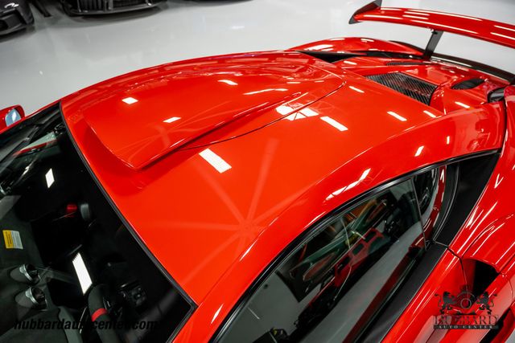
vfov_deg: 53.2
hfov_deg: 73.7
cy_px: 172
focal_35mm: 24
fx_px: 343
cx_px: 258
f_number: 5
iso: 800
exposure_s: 1/60
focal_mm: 24
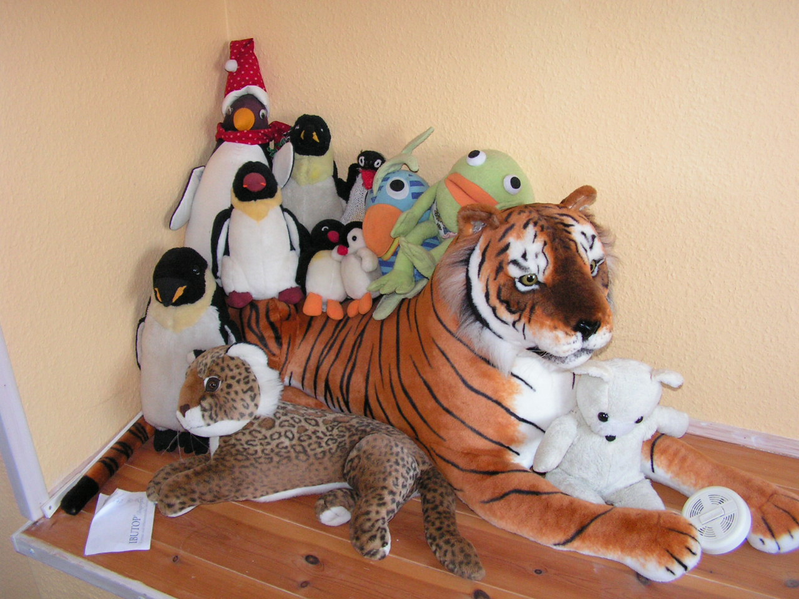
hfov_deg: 51.4
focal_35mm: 36
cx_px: 400
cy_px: 300
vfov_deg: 39.7
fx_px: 831
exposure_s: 1/40
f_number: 3.2
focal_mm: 6
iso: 200
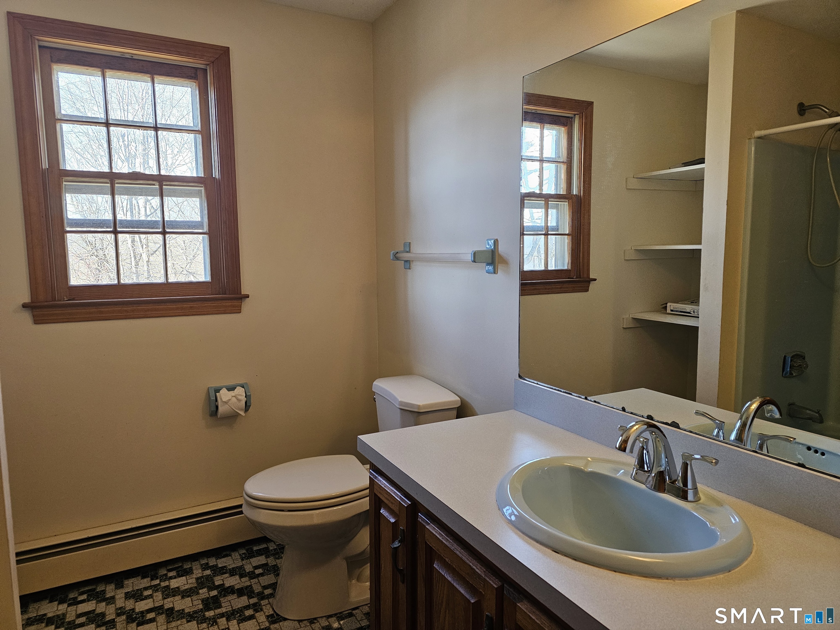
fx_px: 558
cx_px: 420
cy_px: 315
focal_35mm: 23
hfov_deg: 73.9
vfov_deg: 58.9
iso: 320
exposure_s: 1/120
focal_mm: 6.3
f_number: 1.7
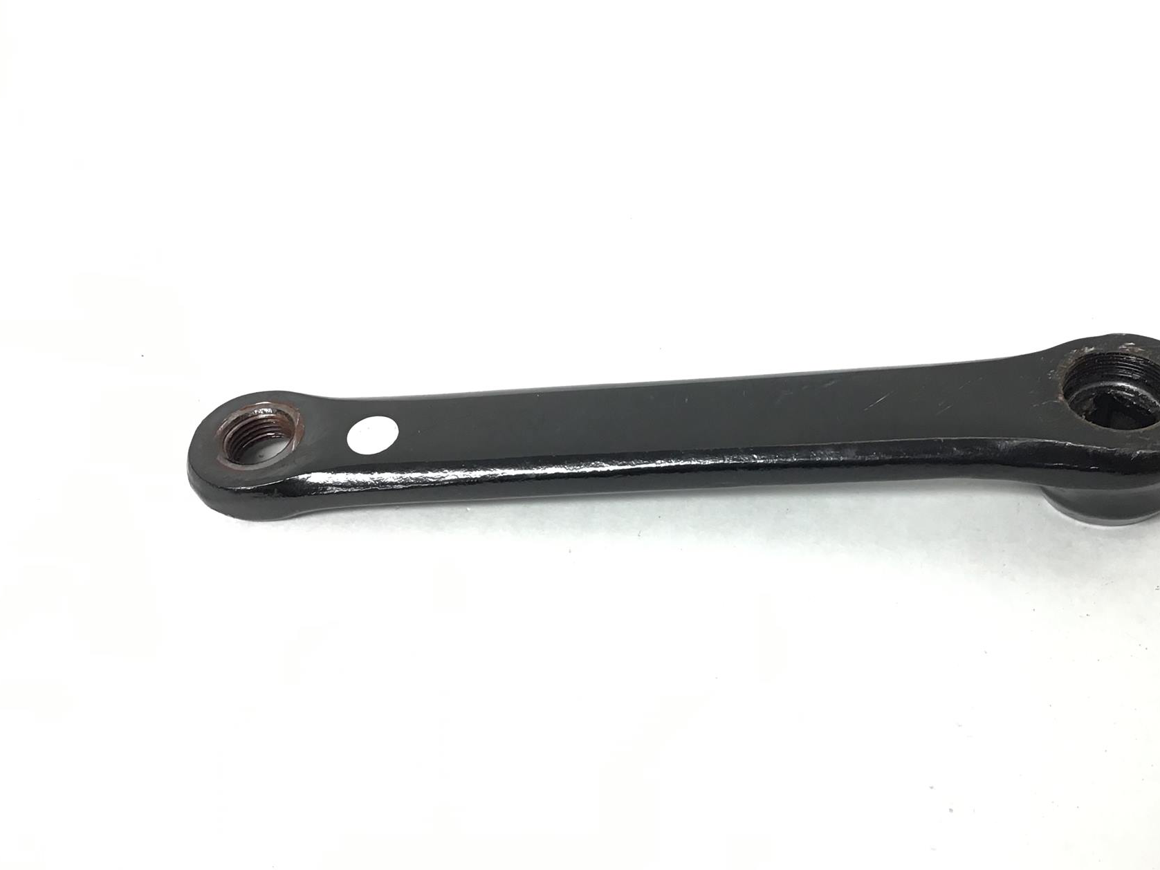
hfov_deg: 48.6
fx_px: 1273
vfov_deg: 37.7
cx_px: 701
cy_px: 476
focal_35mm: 38
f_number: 2.4
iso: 64
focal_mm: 3.3
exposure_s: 1/33
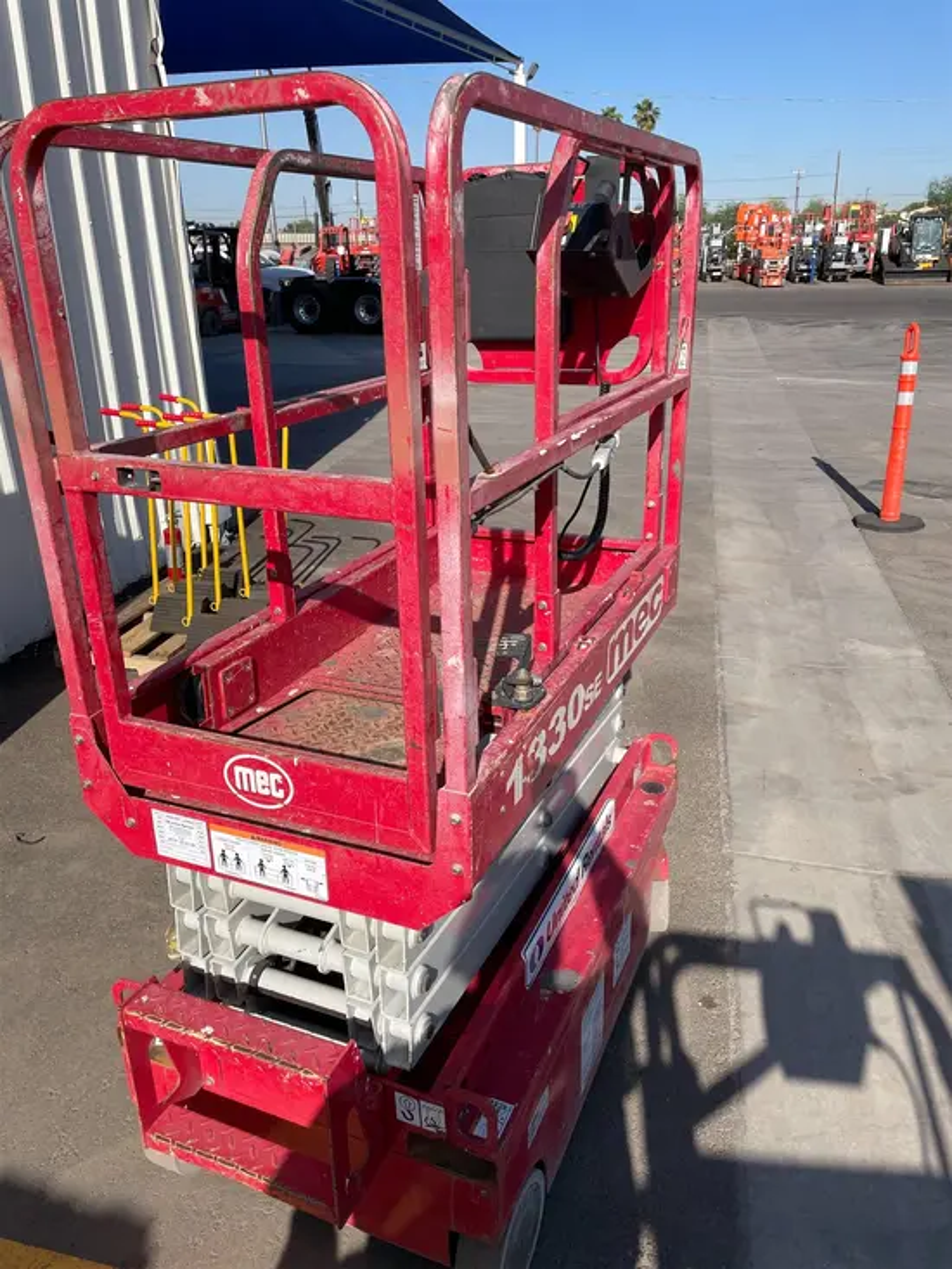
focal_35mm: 26
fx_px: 953
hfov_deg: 53.1
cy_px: 634
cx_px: 476
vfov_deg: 67.3
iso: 32
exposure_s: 1/3300
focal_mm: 4.2
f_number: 1.6
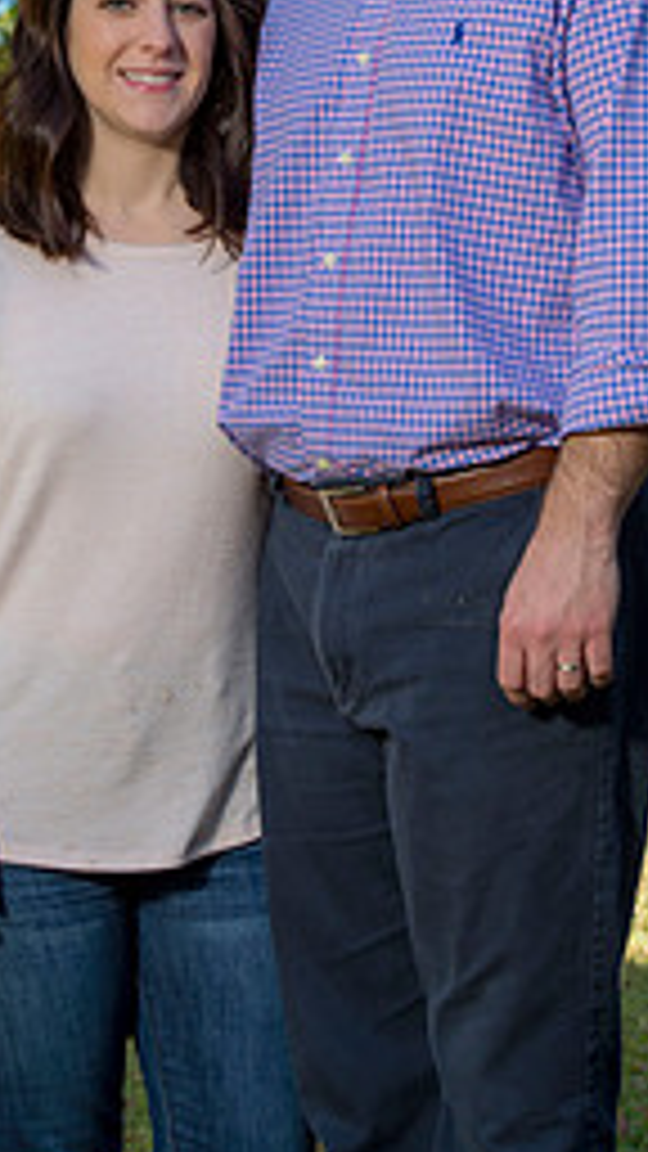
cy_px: 284
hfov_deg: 8.0
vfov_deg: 14.2
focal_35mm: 151
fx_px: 4613
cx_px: 367
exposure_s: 1/500
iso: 320
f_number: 6.3
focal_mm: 82
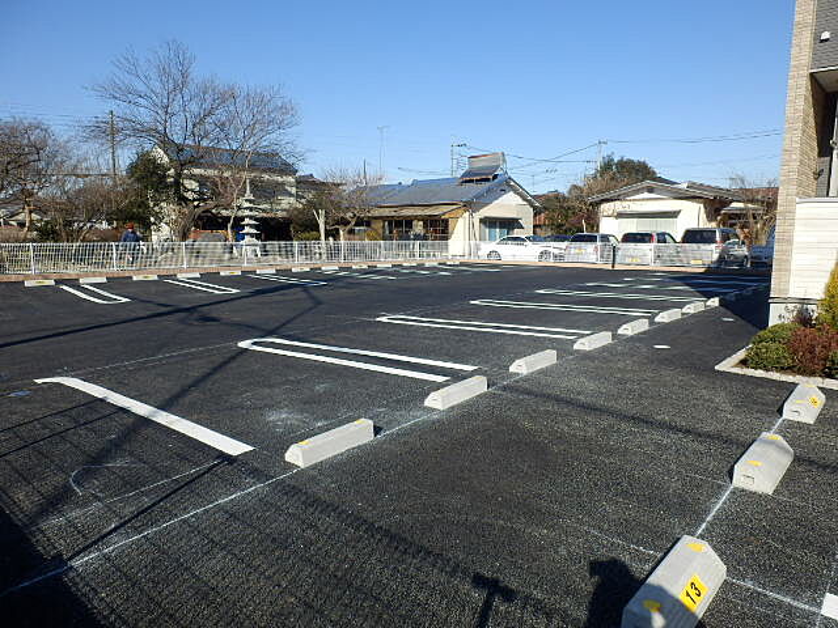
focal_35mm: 24
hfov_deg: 71.6
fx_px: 581
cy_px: 314
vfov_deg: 56.8
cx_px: 419
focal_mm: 4.2
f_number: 7.9
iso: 80
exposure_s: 1/160
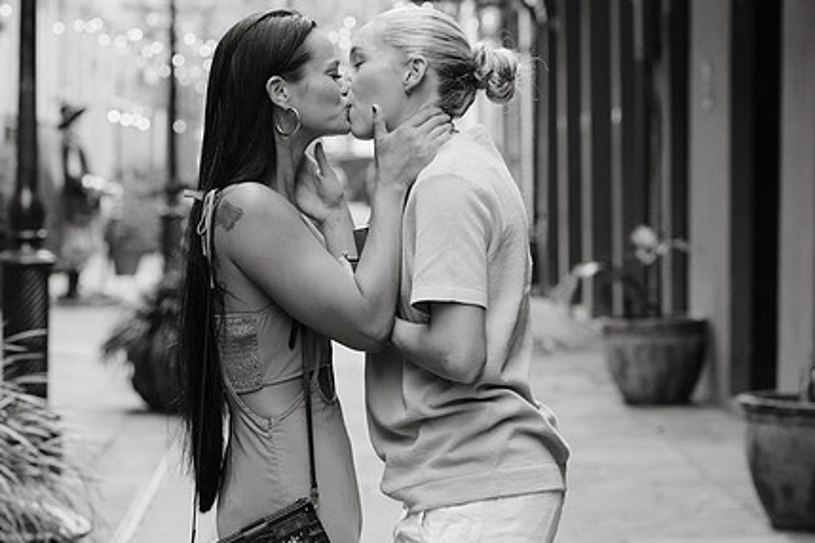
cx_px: 355
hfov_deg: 17.8
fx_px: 2603
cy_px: 214
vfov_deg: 11.9
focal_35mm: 115
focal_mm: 85
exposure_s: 1/160
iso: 640
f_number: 4
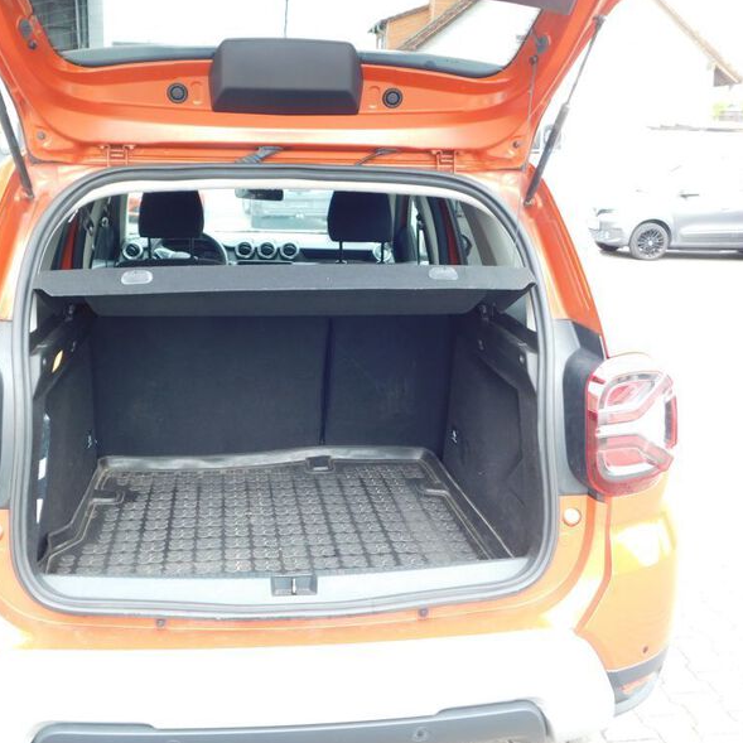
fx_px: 874
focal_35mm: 36
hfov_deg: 46.0
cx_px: 336
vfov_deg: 46.0
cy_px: 373
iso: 125
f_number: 3.2
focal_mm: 5.3
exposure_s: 1/30
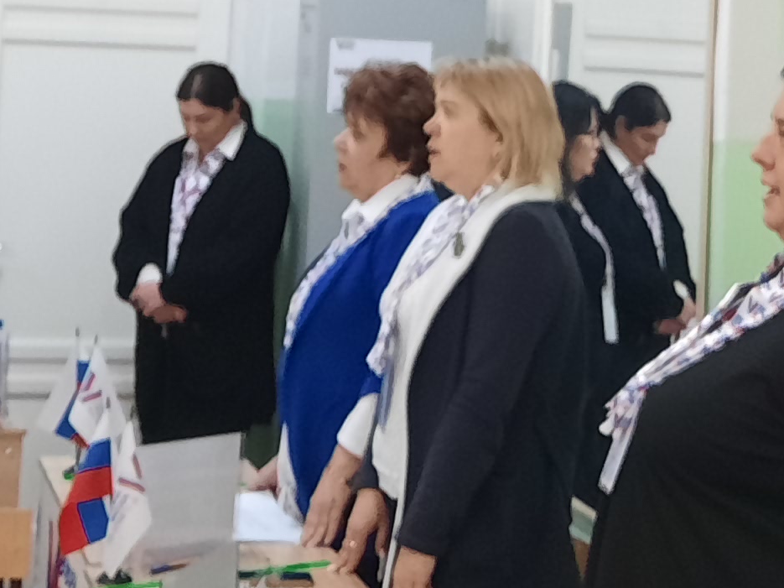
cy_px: -261
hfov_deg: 18.4
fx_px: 2423
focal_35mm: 107
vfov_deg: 13.2
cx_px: 454
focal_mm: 4.6
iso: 400
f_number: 2
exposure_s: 1/33
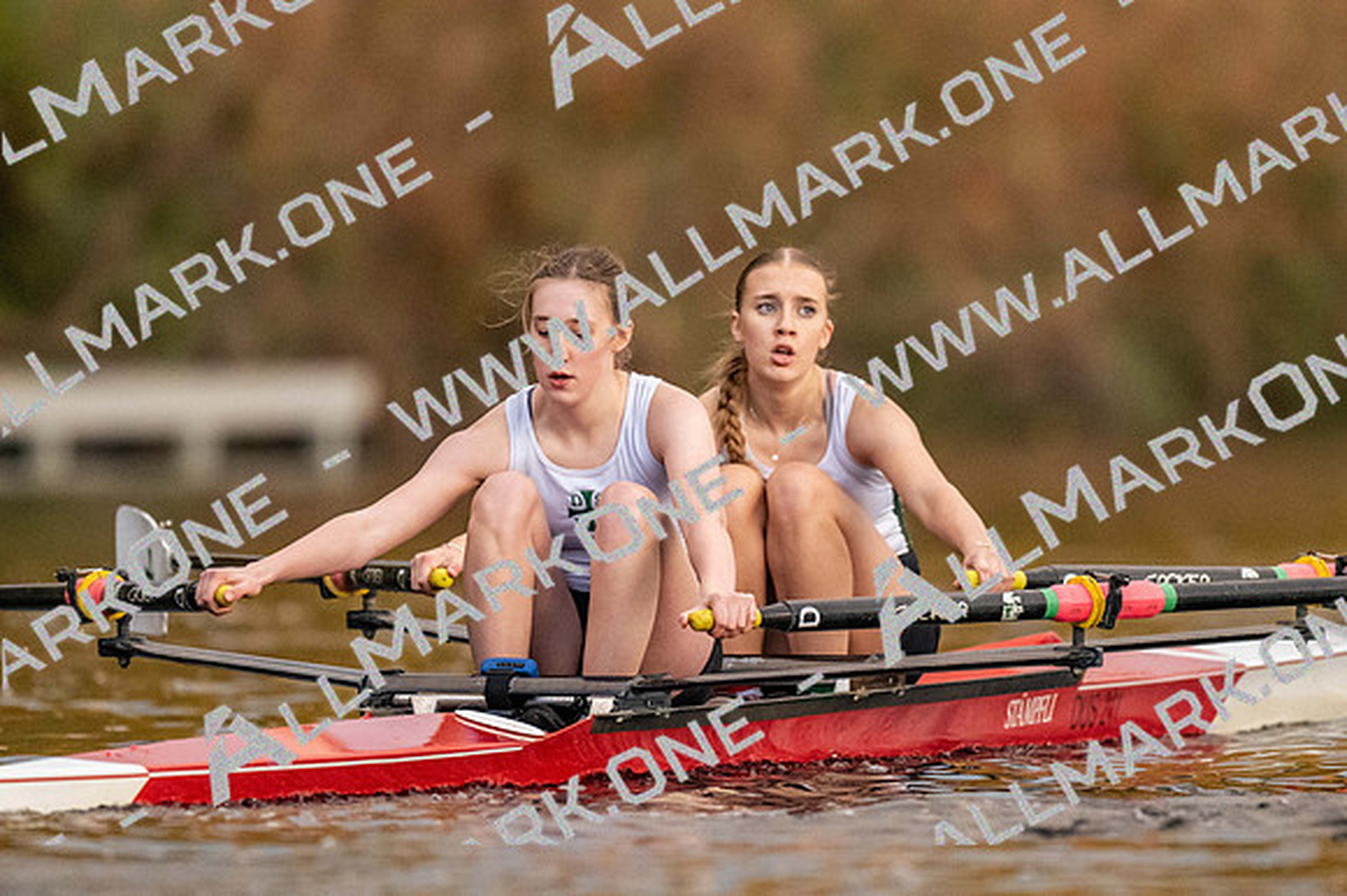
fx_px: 33655
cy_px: 448
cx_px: 674
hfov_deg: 2.3
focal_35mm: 900
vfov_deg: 1.5
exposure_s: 1/2500
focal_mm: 600
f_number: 4
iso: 5000
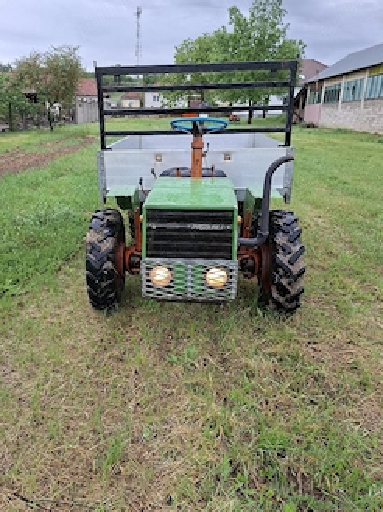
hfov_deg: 49.4
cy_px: 260
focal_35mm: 28
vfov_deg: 63.5
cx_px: 157
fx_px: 414
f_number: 1.8
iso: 50
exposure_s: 1/625
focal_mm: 5.54
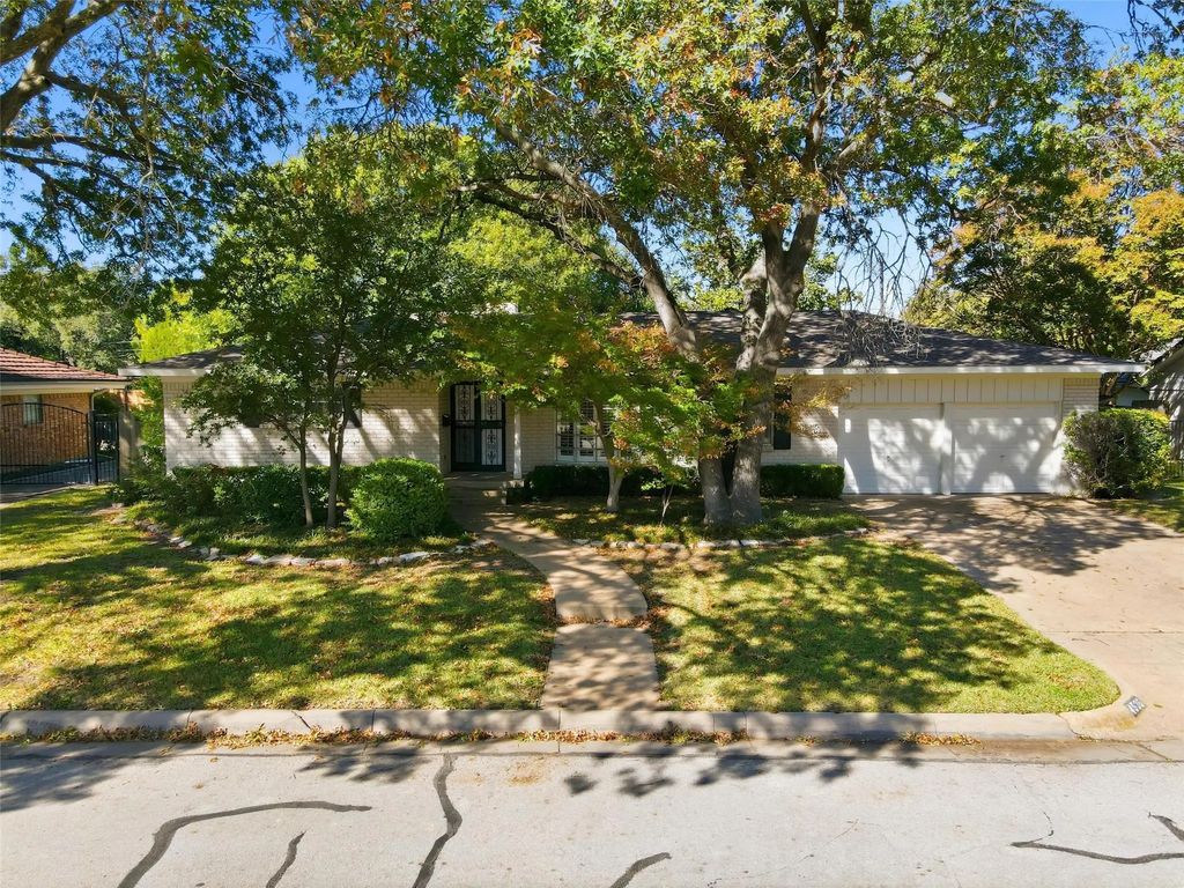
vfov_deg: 56.8
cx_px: 592
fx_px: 821
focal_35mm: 24
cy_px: 444
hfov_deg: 71.6
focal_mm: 4.5
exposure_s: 1/320
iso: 100
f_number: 2.8
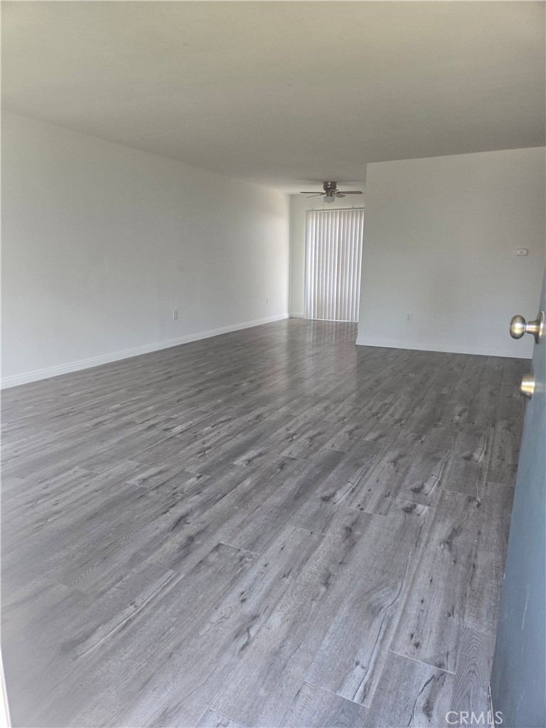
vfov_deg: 73.9
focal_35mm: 23
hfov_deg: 58.9
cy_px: 364
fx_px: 484
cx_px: 273
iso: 160
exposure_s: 1/180
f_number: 1.8
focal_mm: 5.4
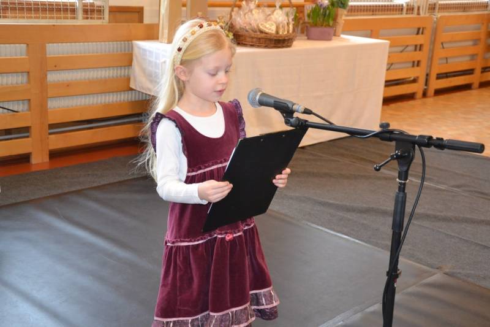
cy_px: 164
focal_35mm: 52
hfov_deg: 37.9
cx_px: 245
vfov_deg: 25.7
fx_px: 714
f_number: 4.5
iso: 1400
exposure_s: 1/60
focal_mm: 35
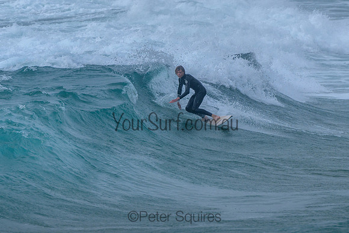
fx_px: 5336
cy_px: 113
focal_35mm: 550
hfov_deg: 3.7
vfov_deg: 2.5
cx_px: 172
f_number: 9
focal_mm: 400
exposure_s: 1/2000
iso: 500
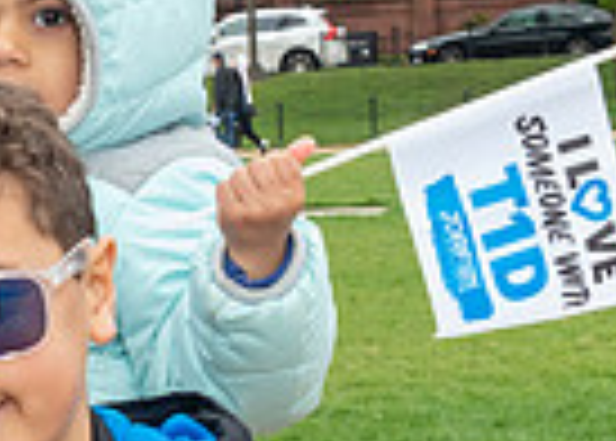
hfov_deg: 9.1
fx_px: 3693
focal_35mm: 211
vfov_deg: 6.8
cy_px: 375
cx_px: -479
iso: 320
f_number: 7.1
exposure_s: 1/250
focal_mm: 28
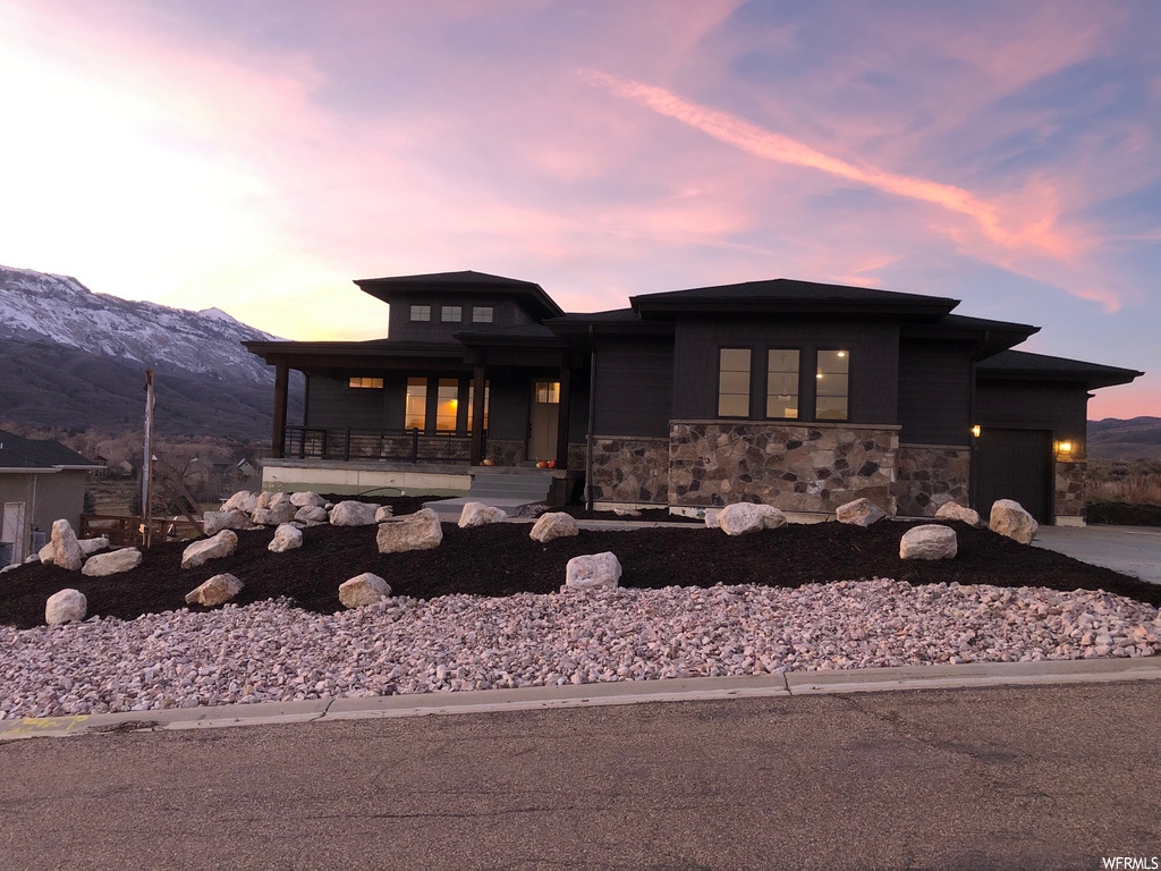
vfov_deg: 49.7
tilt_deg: +2.3
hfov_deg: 63.4
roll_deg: -1.6
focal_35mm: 28
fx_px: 939
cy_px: 436
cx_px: 580
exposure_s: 1/30
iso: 40
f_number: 1.8
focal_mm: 3.99
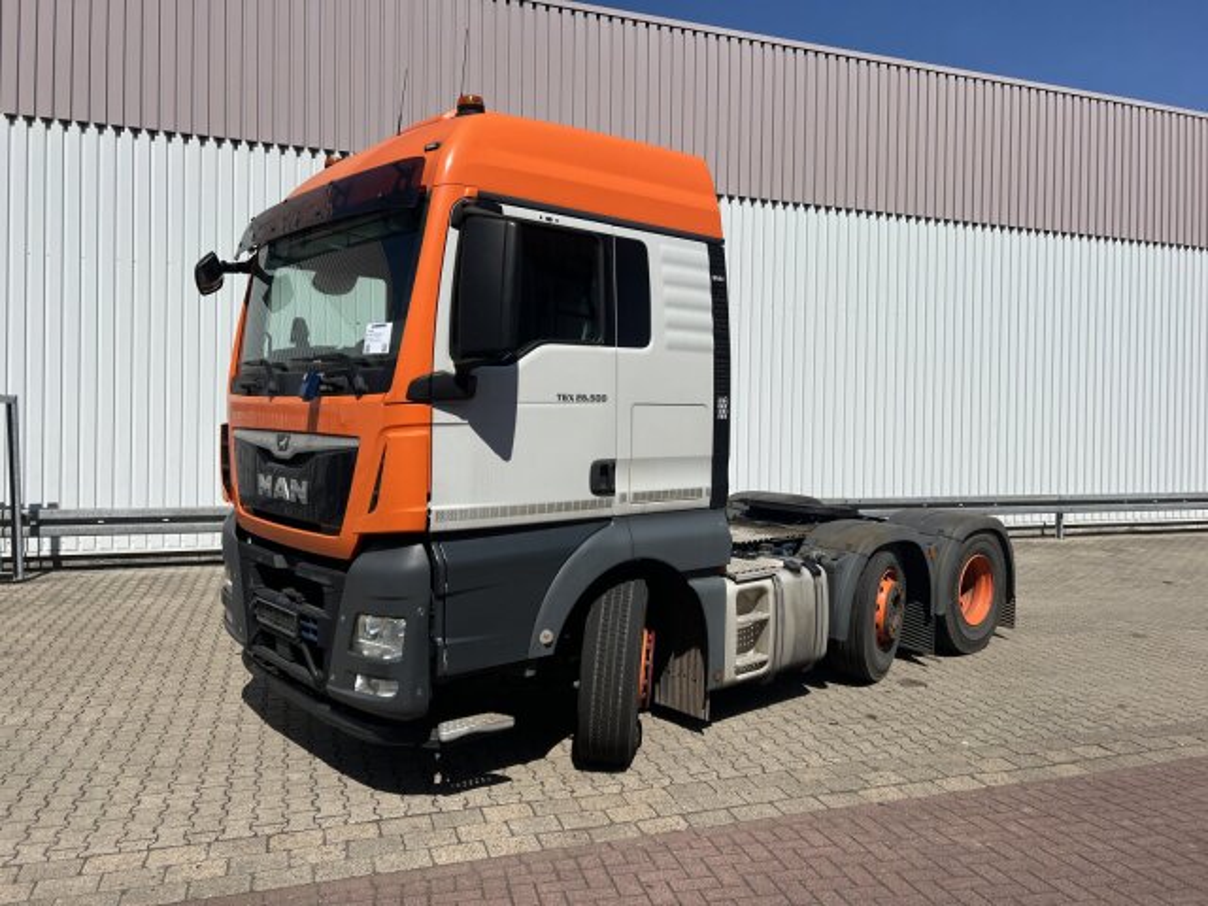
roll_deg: -1.4
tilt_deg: -1.1
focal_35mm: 26
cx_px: 604
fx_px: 907
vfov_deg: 53.1
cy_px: 453
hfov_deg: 67.3
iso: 50
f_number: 1.5
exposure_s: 1/8696
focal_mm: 5.7
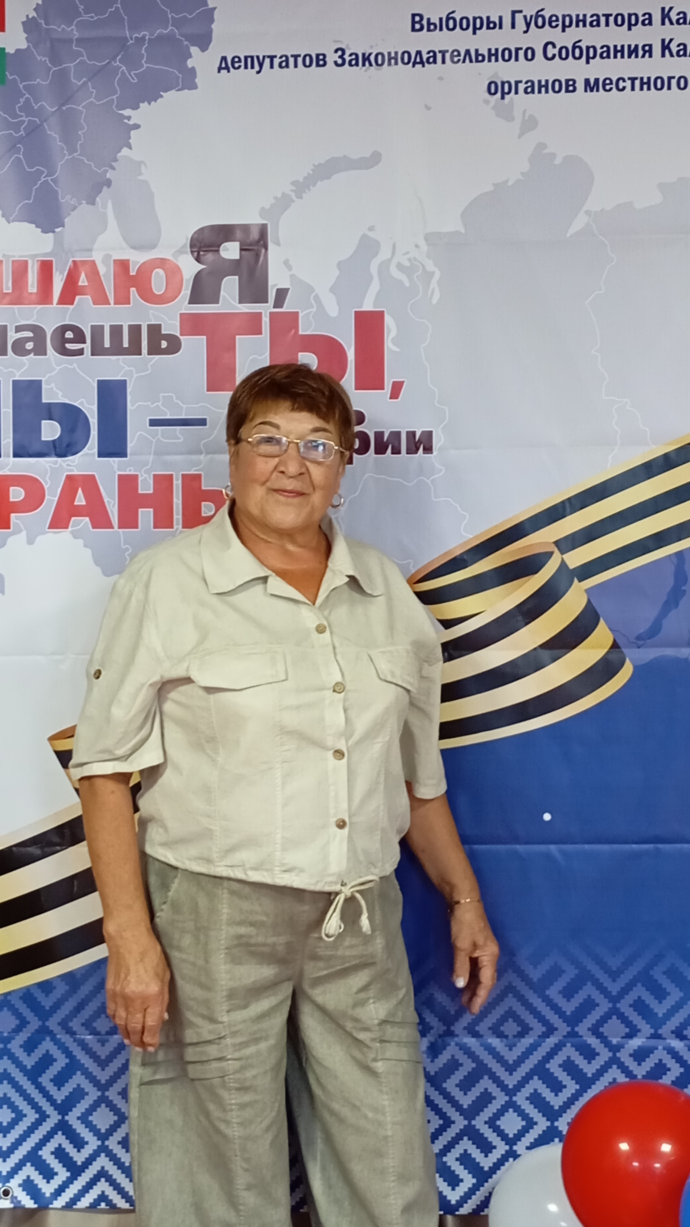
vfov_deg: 31.4
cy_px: 610
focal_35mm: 67
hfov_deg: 18.0
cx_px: 311
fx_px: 2179
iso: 1239
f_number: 1.8
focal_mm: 4.27
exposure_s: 1/25
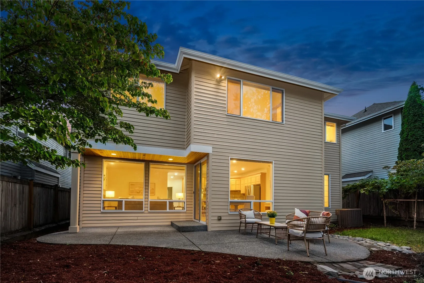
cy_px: 142
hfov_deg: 93.3
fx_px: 200
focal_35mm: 17
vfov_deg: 70.5
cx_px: 212
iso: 320
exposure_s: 1/1.67
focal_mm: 17
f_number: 7.1
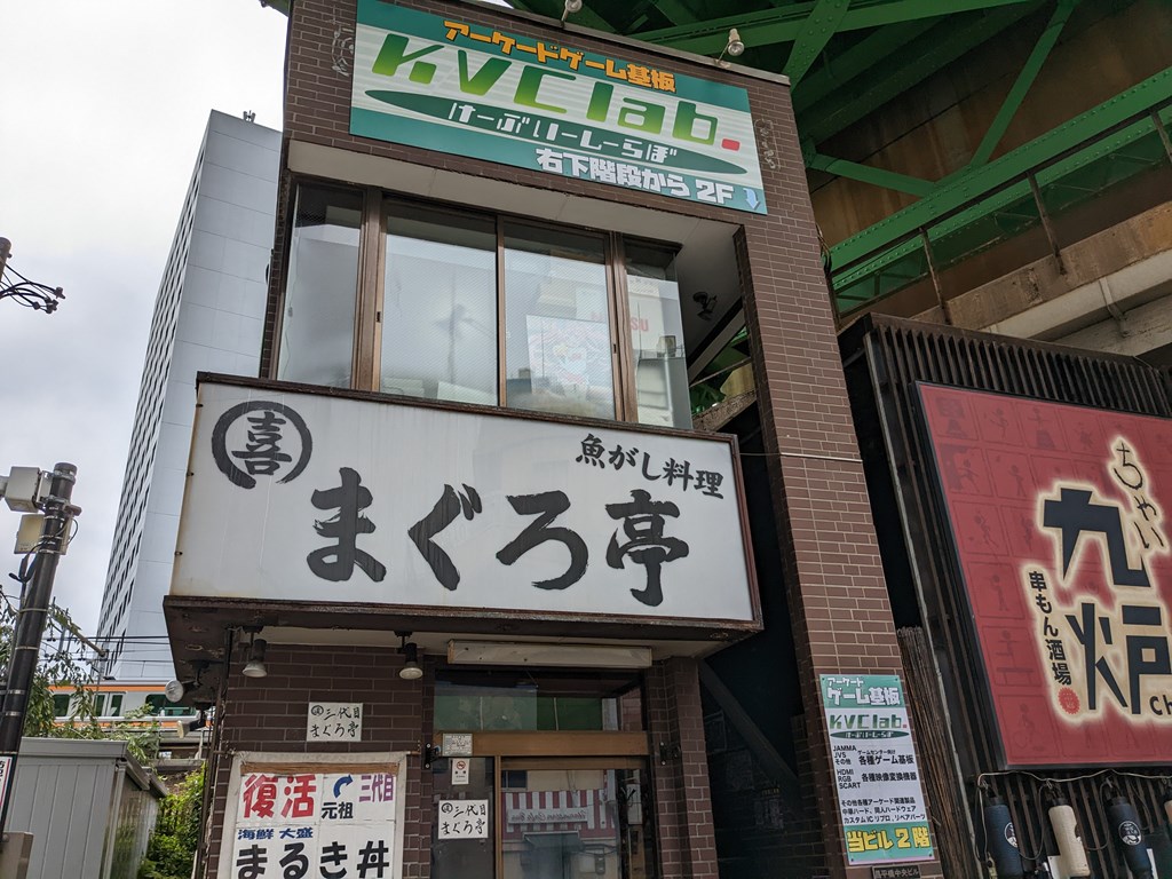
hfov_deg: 65.3
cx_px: 586
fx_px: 914
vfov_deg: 51.4
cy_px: 440
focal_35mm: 27
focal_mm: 4.38
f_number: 1.73
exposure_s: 1/3891
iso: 38
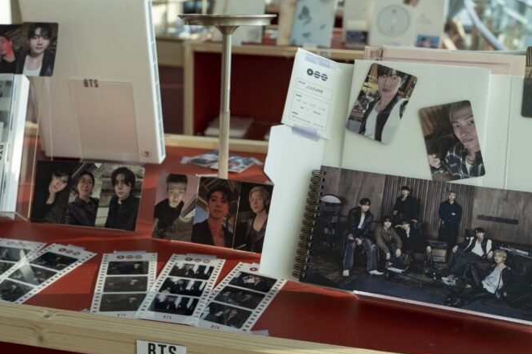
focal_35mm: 45
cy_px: 132
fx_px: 665
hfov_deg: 43.5
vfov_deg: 29.7
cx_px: 223
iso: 100
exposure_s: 1/100
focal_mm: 29
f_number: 5.6
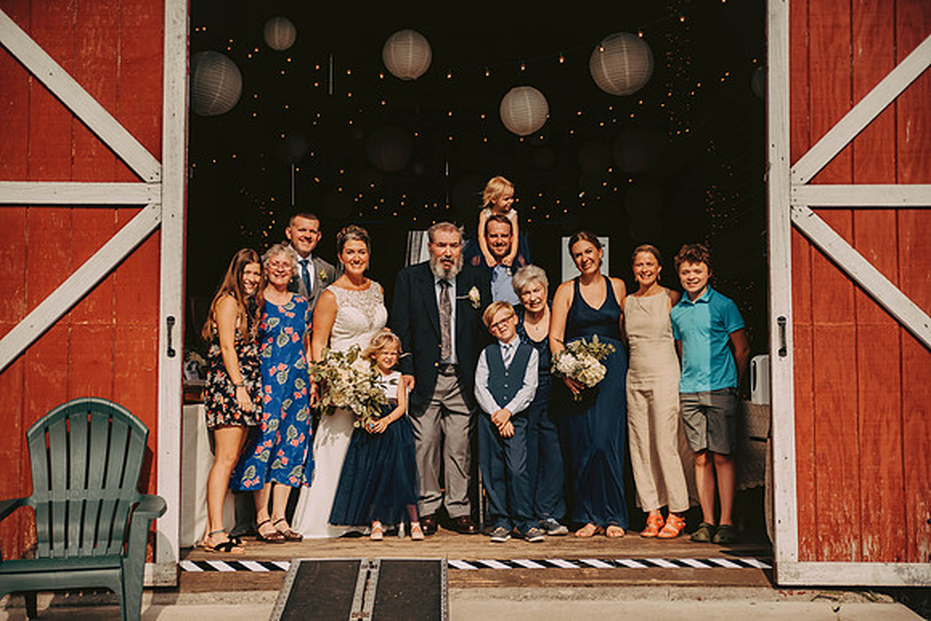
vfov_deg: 26.0
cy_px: 310
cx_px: 466
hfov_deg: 38.2
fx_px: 1345
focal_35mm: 52
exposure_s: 1/2500
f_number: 2.8
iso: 250
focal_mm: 52
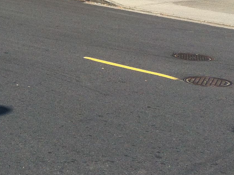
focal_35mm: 107
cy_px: -53
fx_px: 723
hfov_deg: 18.2
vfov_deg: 13.3
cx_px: 46
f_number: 2.8
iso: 80
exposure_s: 1/1312
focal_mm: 3.85
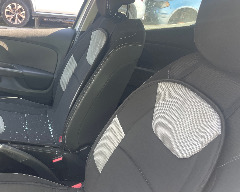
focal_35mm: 36
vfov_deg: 41.1
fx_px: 256
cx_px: 77
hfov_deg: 49.3
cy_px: 99
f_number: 1.6
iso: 80
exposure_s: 1/121
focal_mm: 4.2
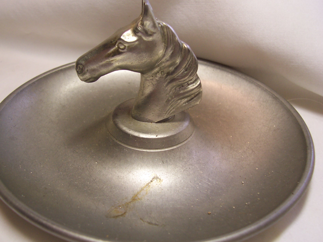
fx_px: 345
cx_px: 162
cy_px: 121
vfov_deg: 38.7
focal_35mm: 37
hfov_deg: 50.1
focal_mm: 5.6
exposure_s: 1/30
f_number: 2.8
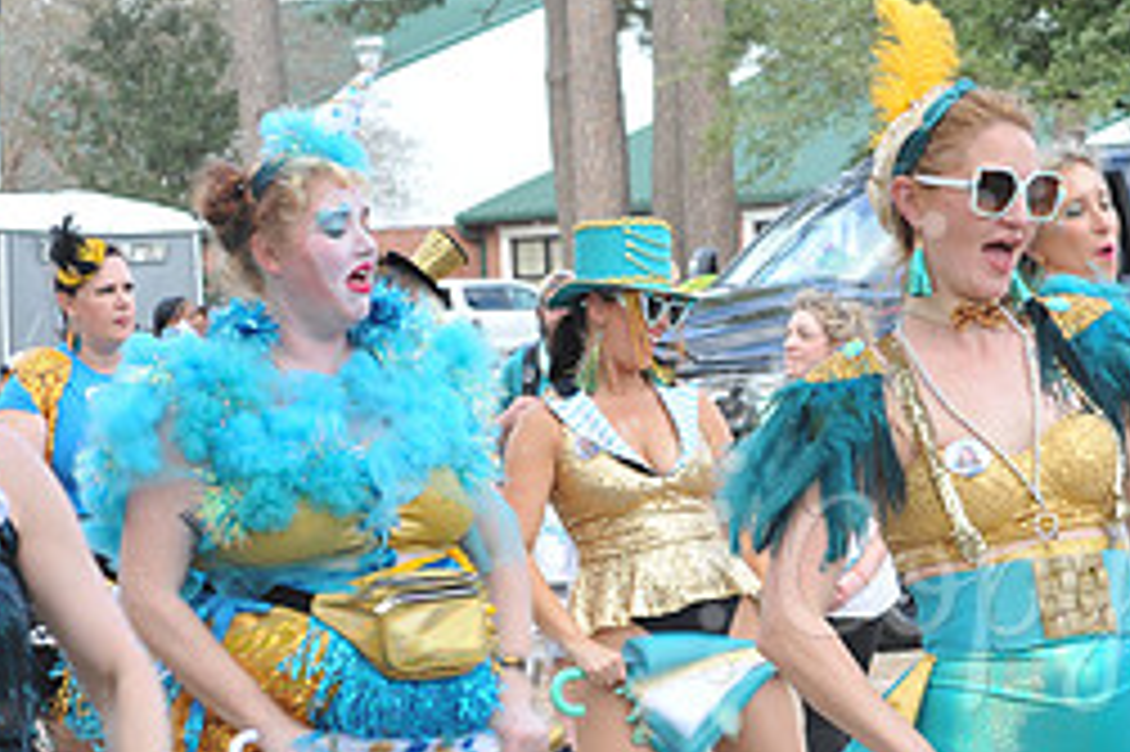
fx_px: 5803
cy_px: 590
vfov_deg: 7.4
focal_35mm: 185
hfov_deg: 11.0
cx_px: 1130
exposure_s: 1/80
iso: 250
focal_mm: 80
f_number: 9
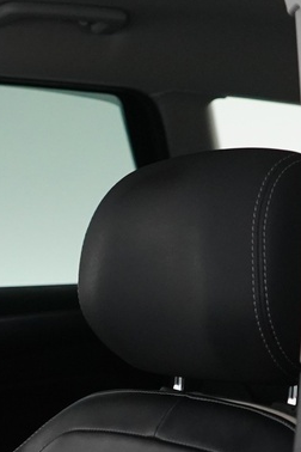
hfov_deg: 10.9
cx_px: -194
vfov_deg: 16.6
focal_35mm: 120
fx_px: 1505
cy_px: 488
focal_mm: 28
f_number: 3.5
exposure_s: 1/40
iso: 2500
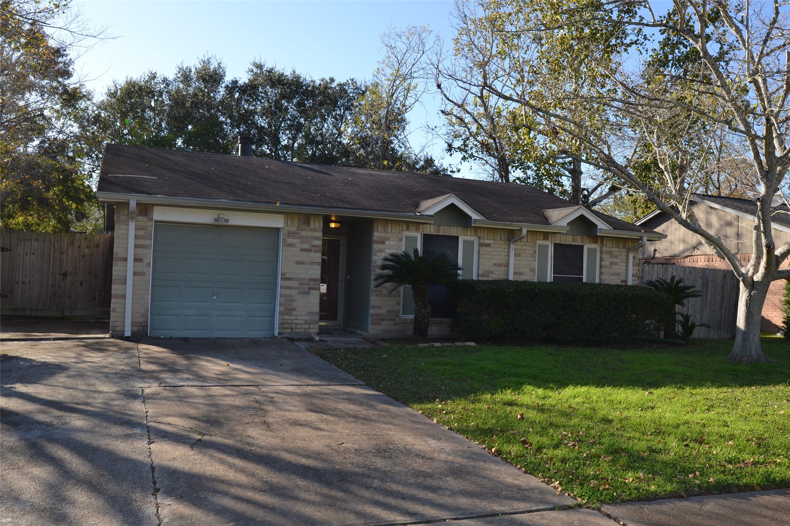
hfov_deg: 61.9
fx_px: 658
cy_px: 263
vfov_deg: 43.6
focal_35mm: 30
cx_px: 395
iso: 100
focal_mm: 20
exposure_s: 1/200
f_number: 5
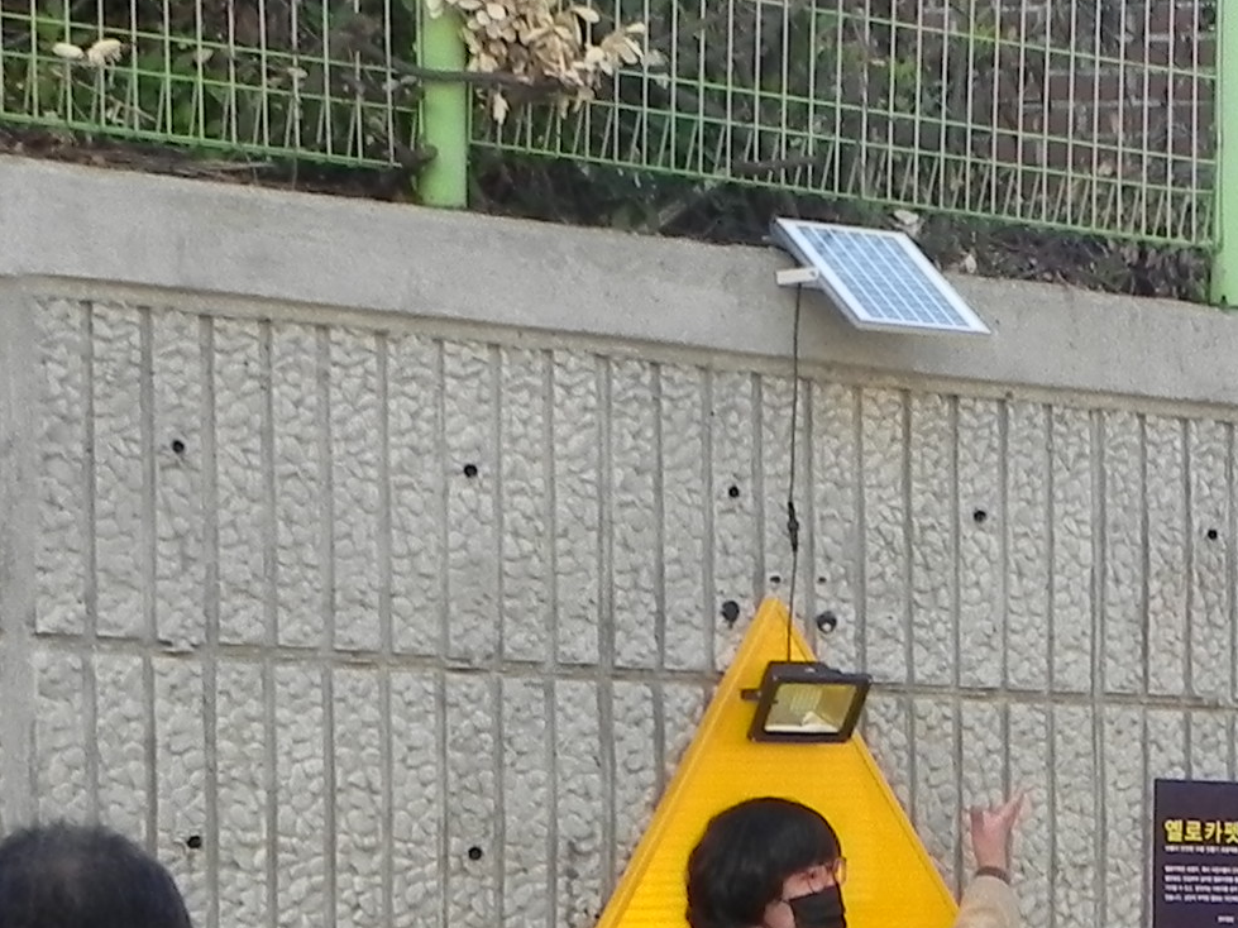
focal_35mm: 123
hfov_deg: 14.9
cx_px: 1818
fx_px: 4398
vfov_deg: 11.6
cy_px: 1306
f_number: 5
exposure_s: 1/149
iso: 160
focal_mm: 5.9
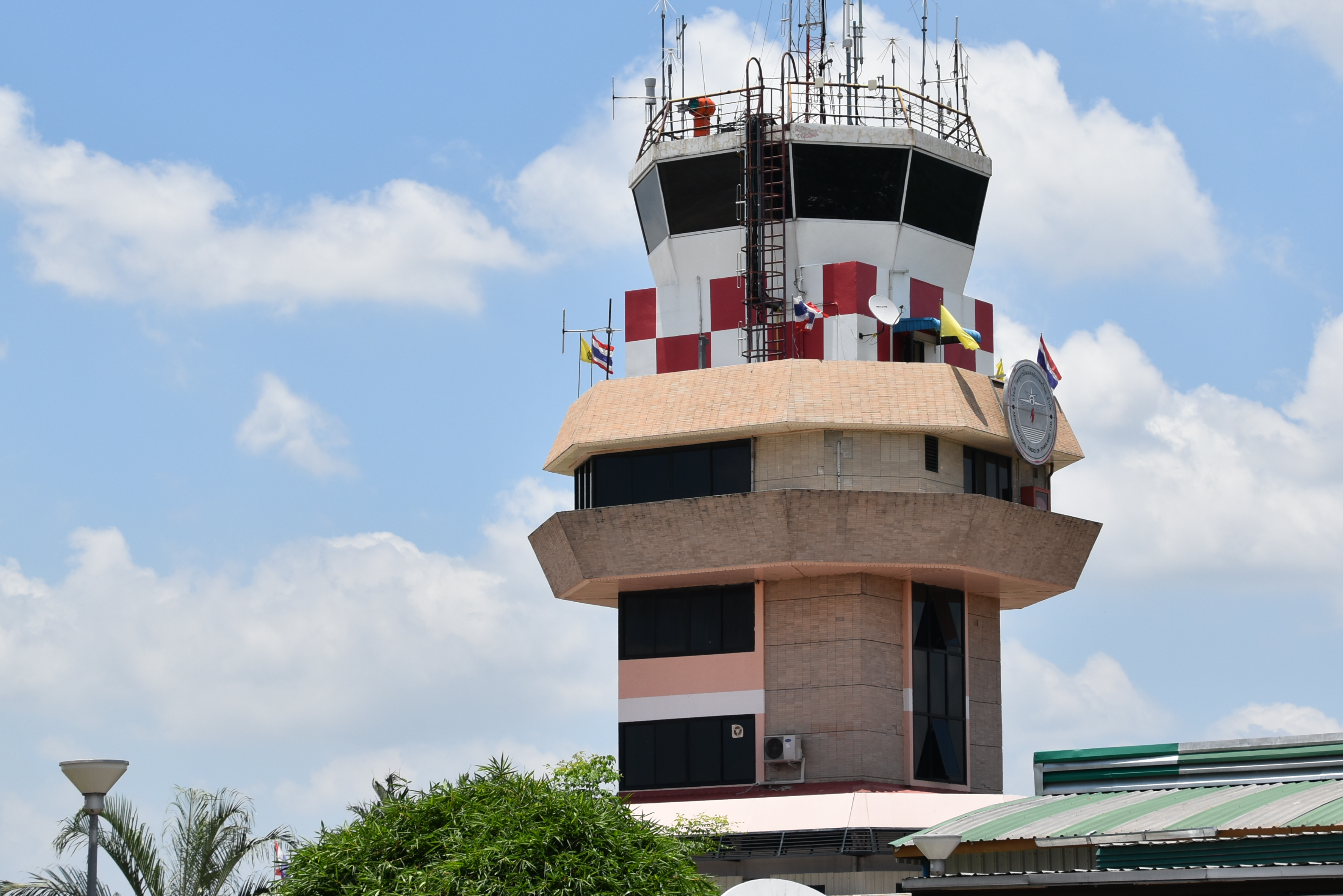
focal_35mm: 99
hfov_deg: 20.6
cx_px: 774
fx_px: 3693
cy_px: 359
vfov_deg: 13.8
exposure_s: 1/500
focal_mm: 52
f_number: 11
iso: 200
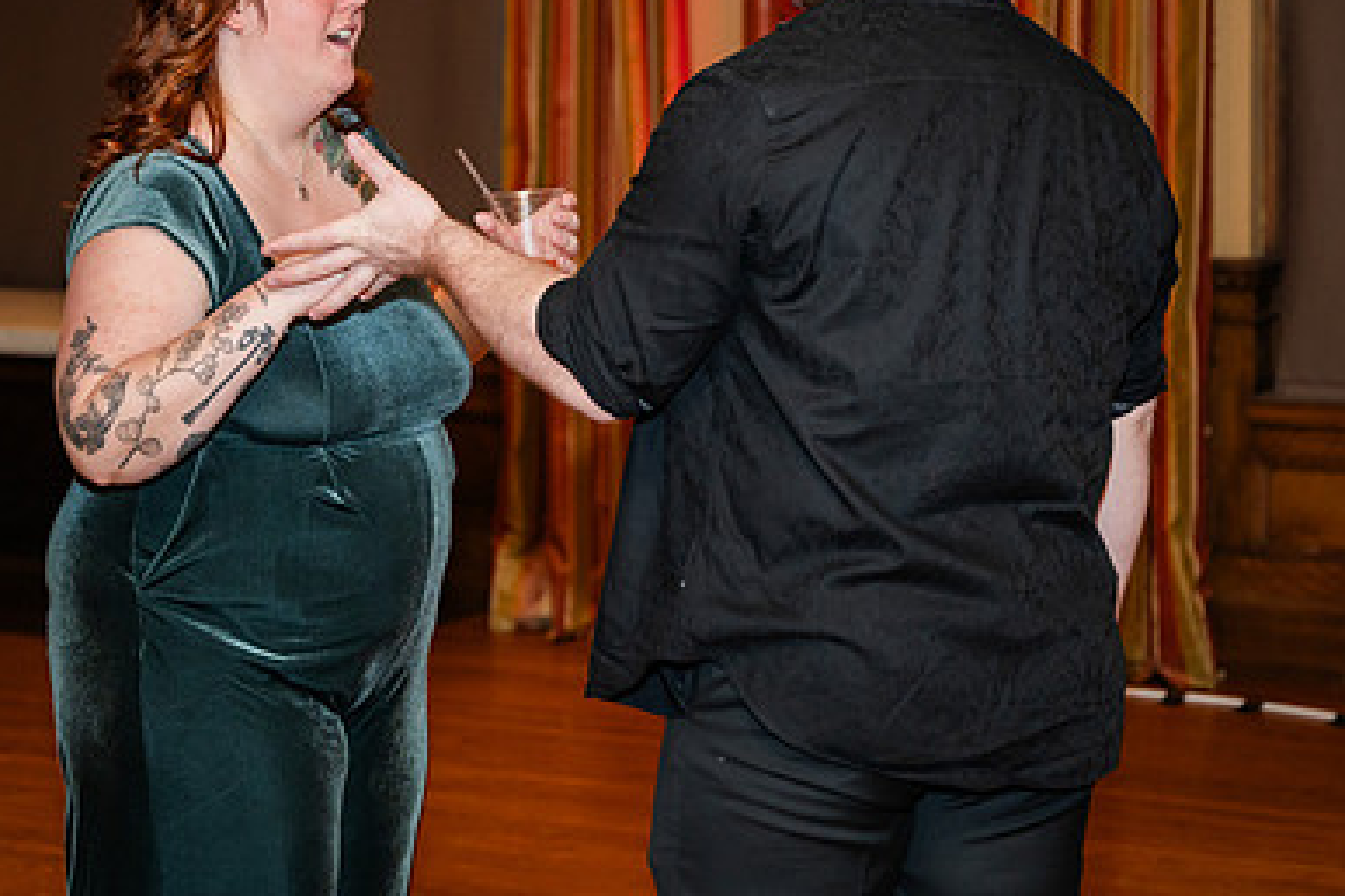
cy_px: 234
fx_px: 3923
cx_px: 664
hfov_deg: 19.5
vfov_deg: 13.0
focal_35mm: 105
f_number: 2.8
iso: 1600
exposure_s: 1/100
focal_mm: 70
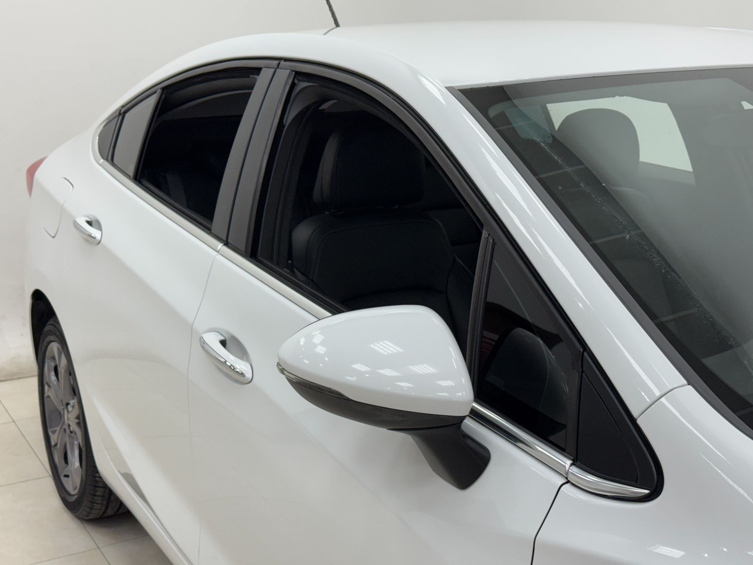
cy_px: 282
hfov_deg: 39.7
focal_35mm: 48
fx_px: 1044
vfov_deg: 30.3
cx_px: 376
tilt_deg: -13.5
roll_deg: +0.9
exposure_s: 1/120
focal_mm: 6.76
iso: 100
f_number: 1.78
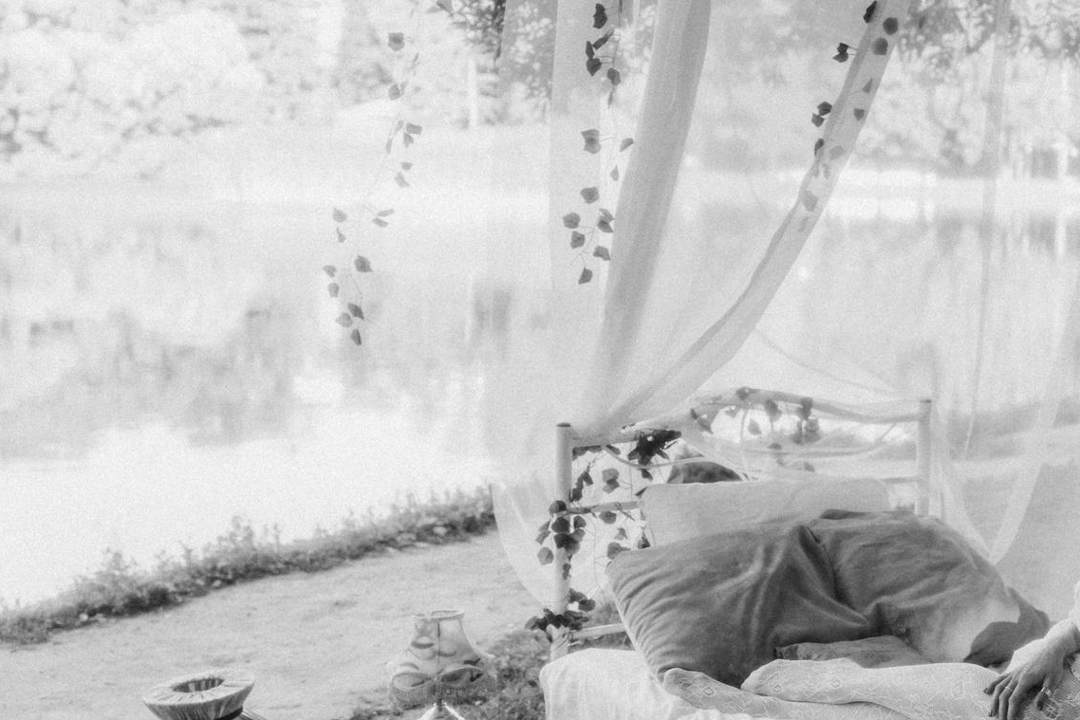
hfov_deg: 30.7
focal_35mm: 63
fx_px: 1890
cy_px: 329
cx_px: 943
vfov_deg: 21.6
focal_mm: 28
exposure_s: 1/250
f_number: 2.8
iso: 400
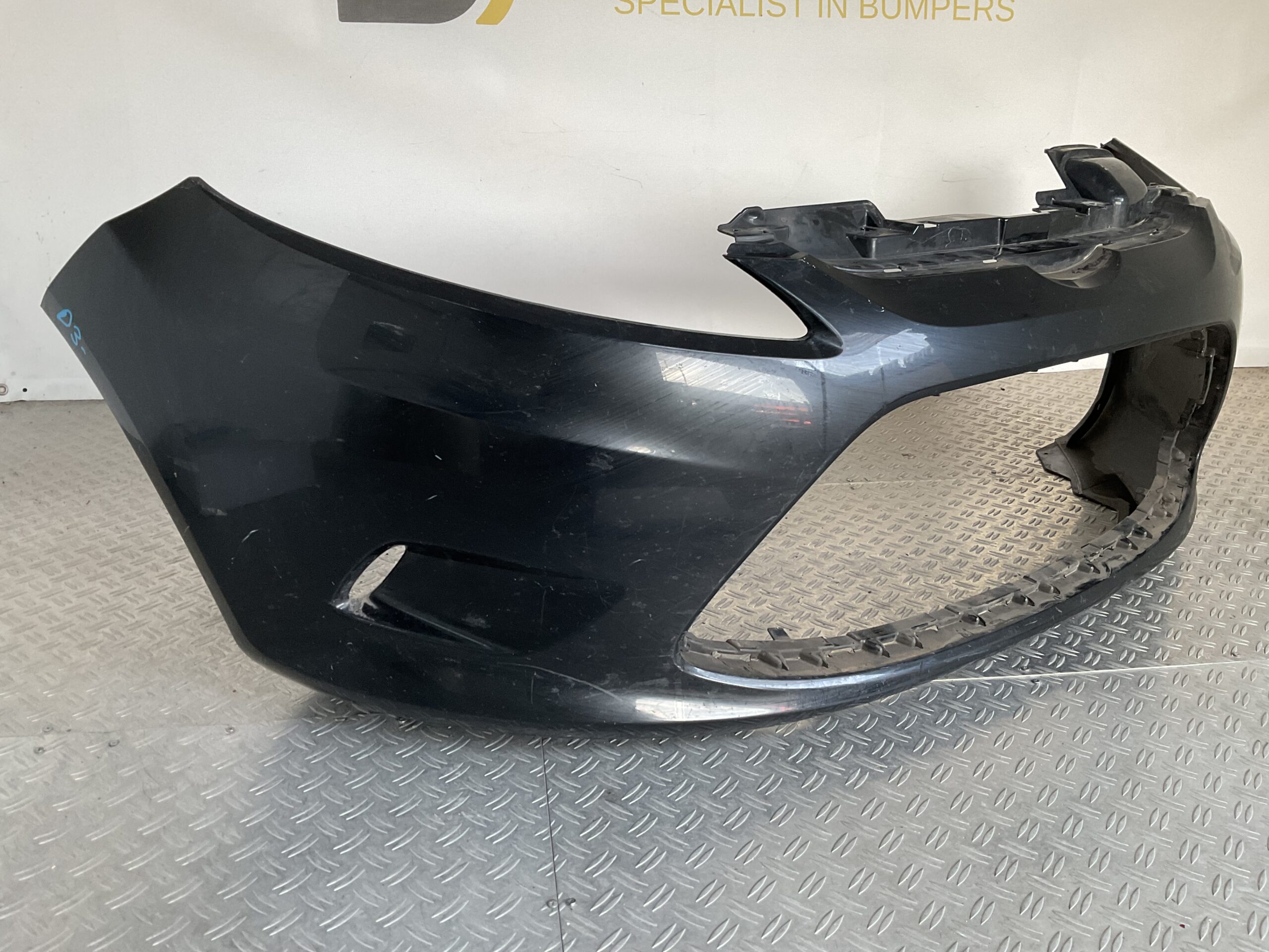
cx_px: 634
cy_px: 476
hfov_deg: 61.7
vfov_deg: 48.2
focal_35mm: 29
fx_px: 1063
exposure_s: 1/50
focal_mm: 3
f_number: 1.8
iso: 50
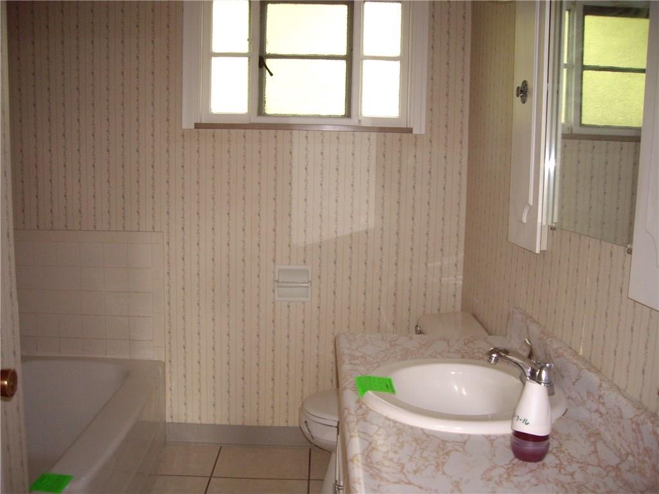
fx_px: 723
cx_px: 330
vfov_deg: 37.7
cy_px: 247
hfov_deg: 49.0
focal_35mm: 38
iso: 200
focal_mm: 6.2
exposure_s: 1/40
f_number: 2.7
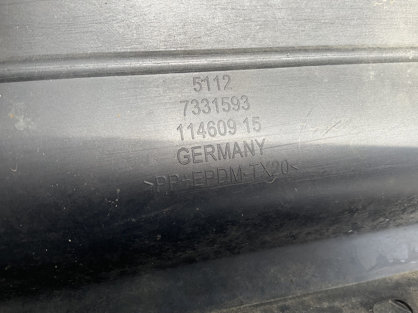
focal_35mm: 29
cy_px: 156
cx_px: 209
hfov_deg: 61.7
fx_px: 350
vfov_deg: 48.2
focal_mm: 3
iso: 16
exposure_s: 1/165
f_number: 1.8
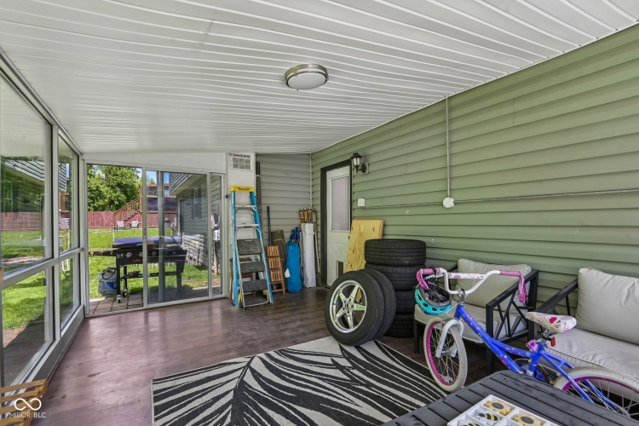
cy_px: 213
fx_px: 284
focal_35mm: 16
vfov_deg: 73.7
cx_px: 320
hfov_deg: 96.7
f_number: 8
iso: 100
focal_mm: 16
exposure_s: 1/30
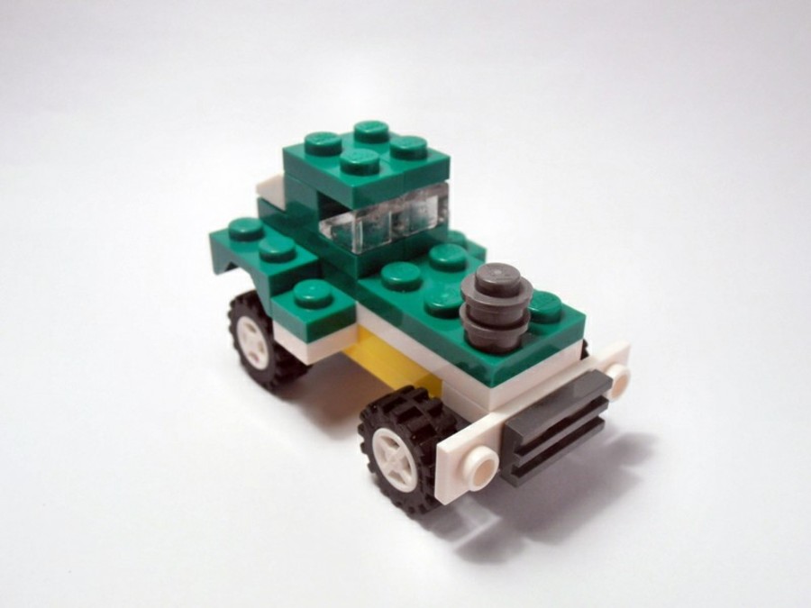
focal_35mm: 37
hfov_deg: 50.1
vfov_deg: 38.7
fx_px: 867
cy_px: 304
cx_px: 406
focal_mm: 6.61
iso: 80
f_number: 3.9
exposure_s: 1/60
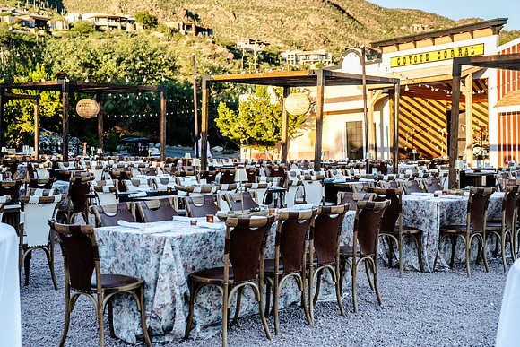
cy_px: 174
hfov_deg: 36.0
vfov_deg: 24.4
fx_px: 801
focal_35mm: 55
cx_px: 260
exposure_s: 1/200
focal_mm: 49
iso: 125
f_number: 4
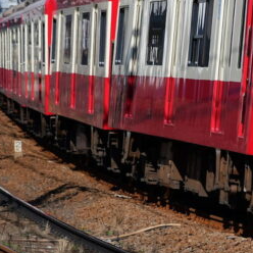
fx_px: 3117
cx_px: 250
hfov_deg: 4.6
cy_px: 70
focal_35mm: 377
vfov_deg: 4.6
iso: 200
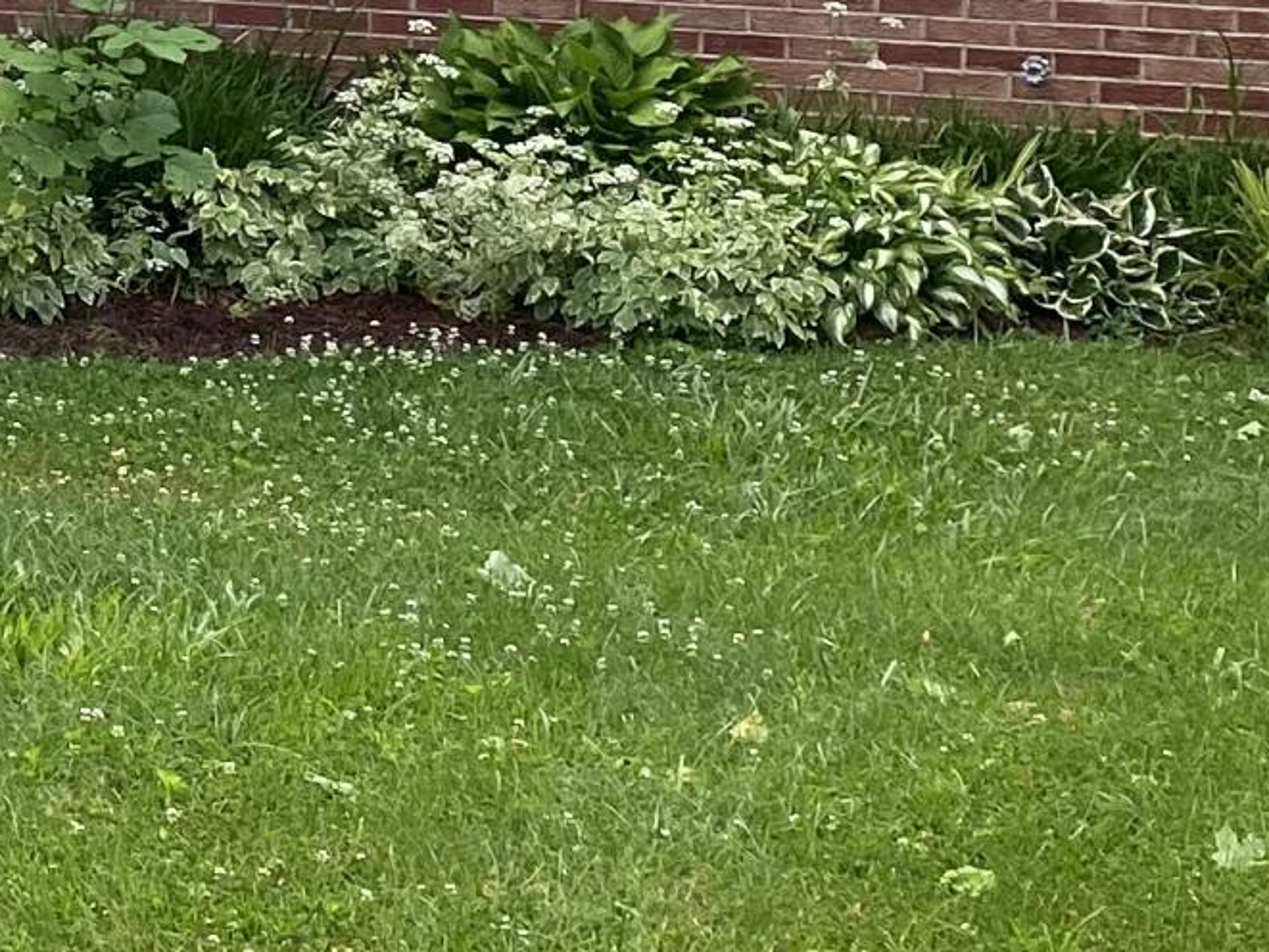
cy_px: -265
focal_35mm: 118
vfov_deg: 12.2
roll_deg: +0.2
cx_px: -818
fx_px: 4327
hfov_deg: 15.0
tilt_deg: -4.4
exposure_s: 1/125
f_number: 1.8
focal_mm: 4.25
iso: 32
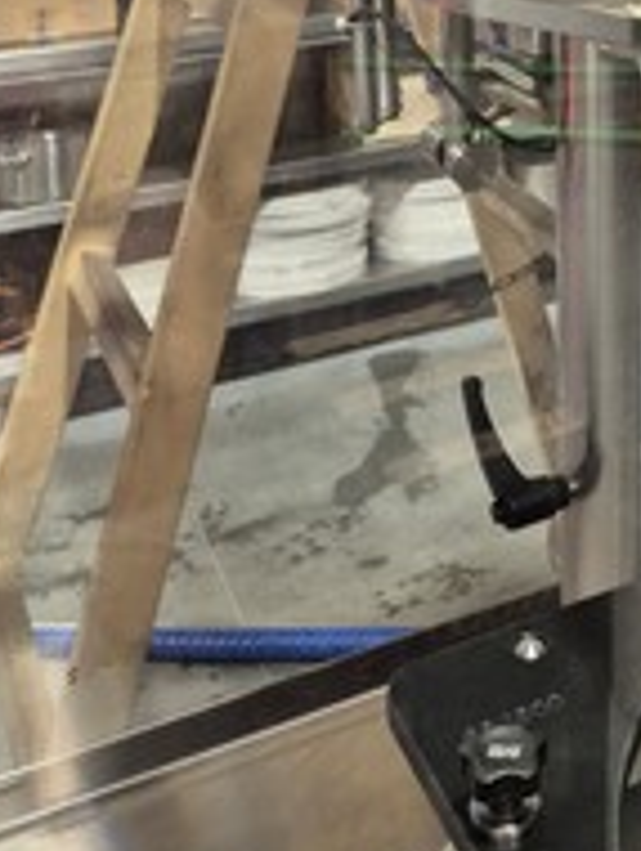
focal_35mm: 58
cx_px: 672
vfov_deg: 28.9
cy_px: -161
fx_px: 1429
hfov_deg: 23.9
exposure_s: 1/100
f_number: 1.8
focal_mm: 5.4
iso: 250
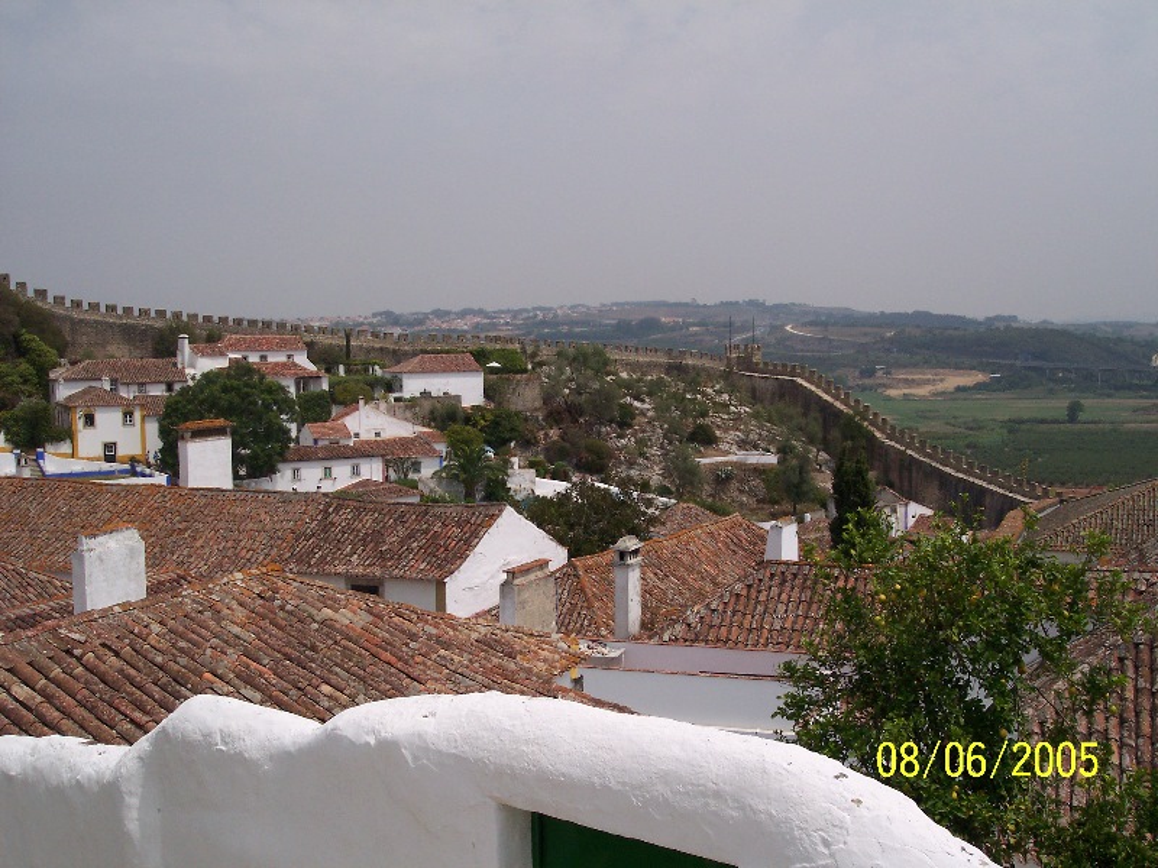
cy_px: 434
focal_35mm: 38
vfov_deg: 37.7
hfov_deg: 49.0
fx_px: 1271
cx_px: 579
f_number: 4.8
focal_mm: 8
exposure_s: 1/1000
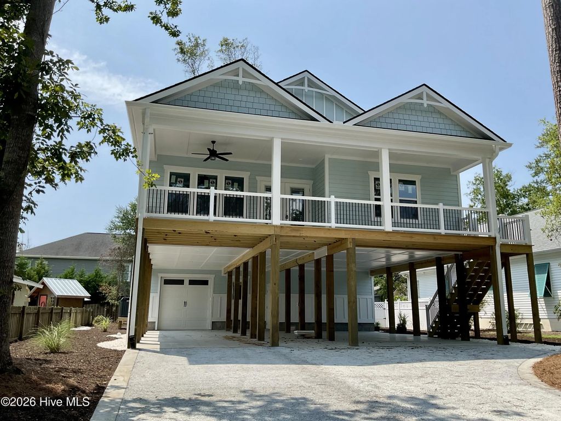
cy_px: 210
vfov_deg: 48.2
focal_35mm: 29
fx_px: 470
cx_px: 280
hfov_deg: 61.7
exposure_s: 1/2141
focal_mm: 3
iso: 16
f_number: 1.8
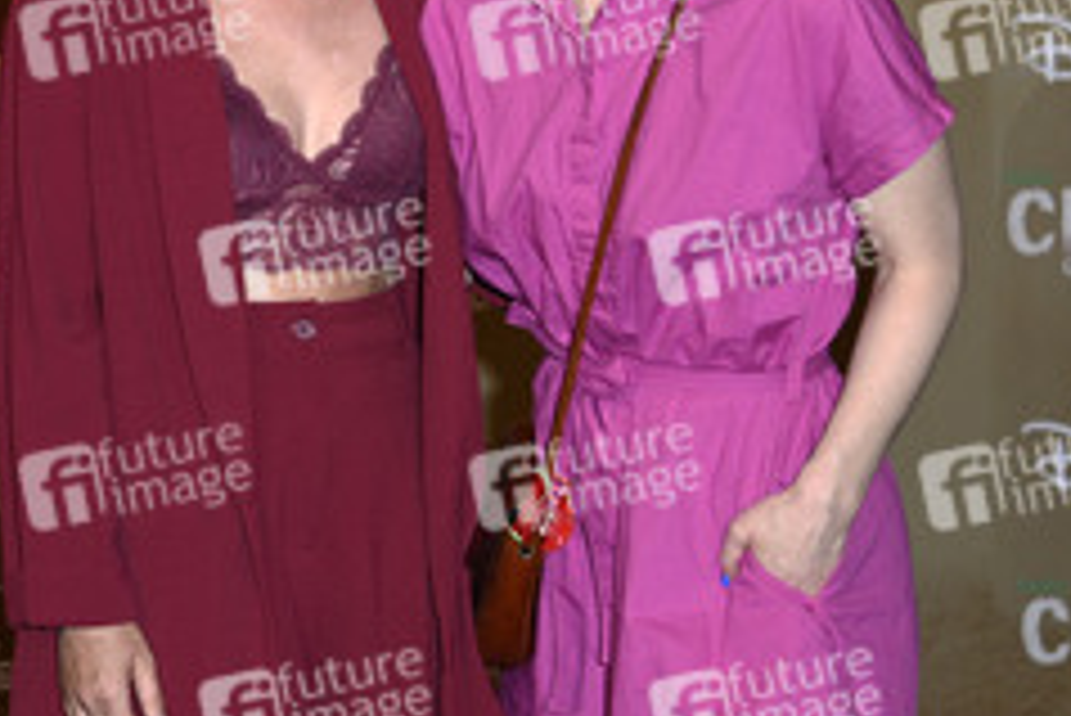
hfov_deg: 12.7
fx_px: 4792
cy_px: 140
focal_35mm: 161
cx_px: 196
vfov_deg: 8.5
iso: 400
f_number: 5.6
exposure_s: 1/250
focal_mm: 85
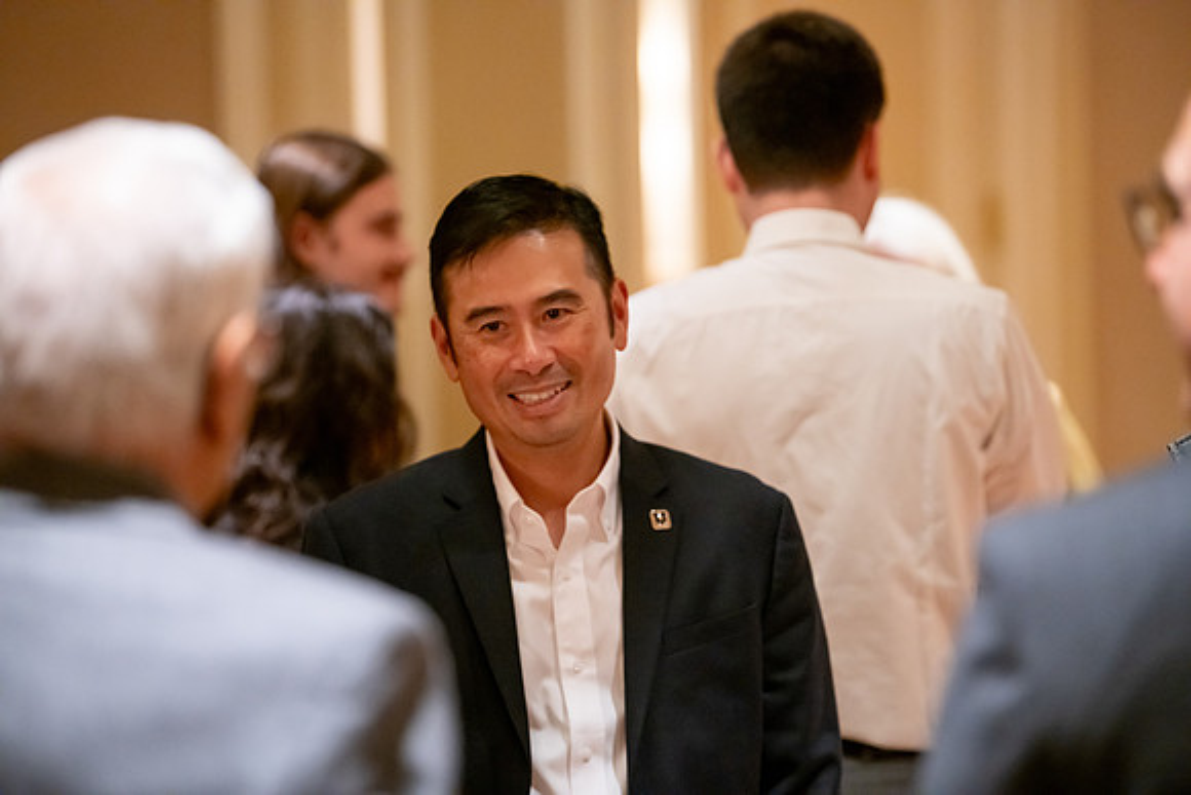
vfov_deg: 9.2
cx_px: 596
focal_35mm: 150
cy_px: 398
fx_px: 4963
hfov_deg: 13.7
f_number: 2.8
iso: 3200
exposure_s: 1/125
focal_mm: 150
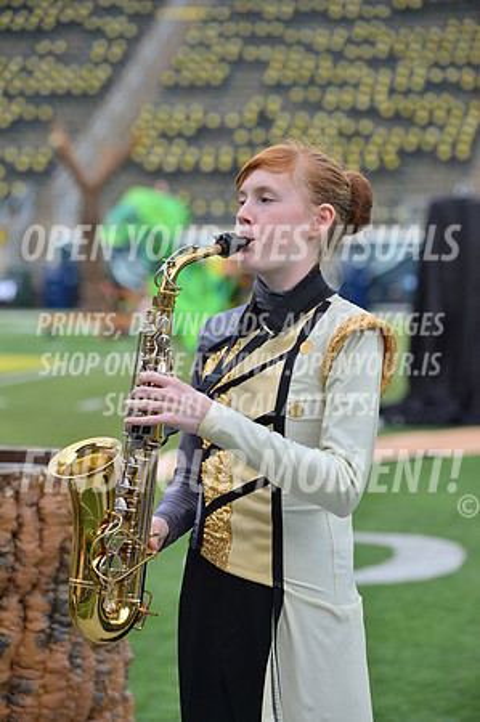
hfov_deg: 9.8
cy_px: 361
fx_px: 2806
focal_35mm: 140
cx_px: 240
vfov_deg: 14.7
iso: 400
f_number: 5.6
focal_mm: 140
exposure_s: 1/640
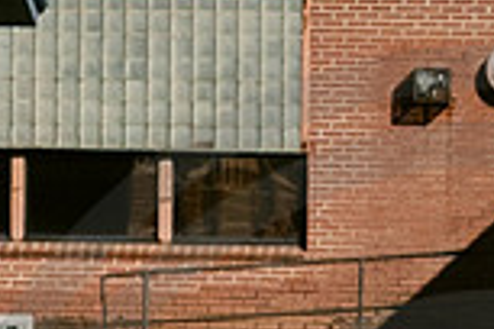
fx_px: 15080
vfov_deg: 1.2
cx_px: 727
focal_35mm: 1099
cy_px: 685
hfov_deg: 1.9
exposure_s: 1/4000
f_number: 5.6
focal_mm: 70
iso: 640
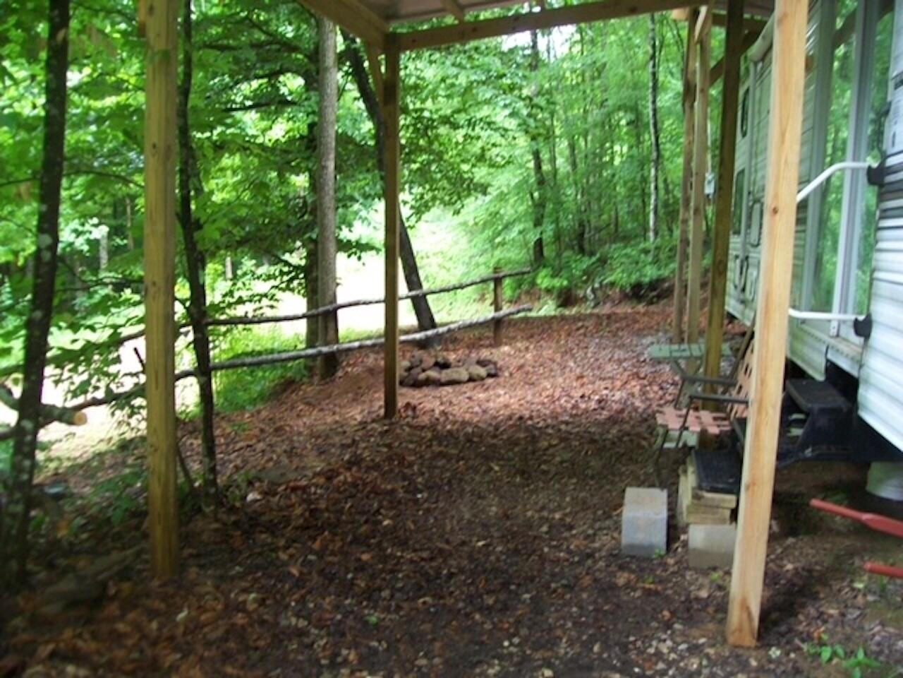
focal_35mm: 34
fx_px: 887
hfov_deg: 54.0
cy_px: 339
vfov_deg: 41.8
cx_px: 452
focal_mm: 6.1
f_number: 2.7
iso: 160
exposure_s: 1/25
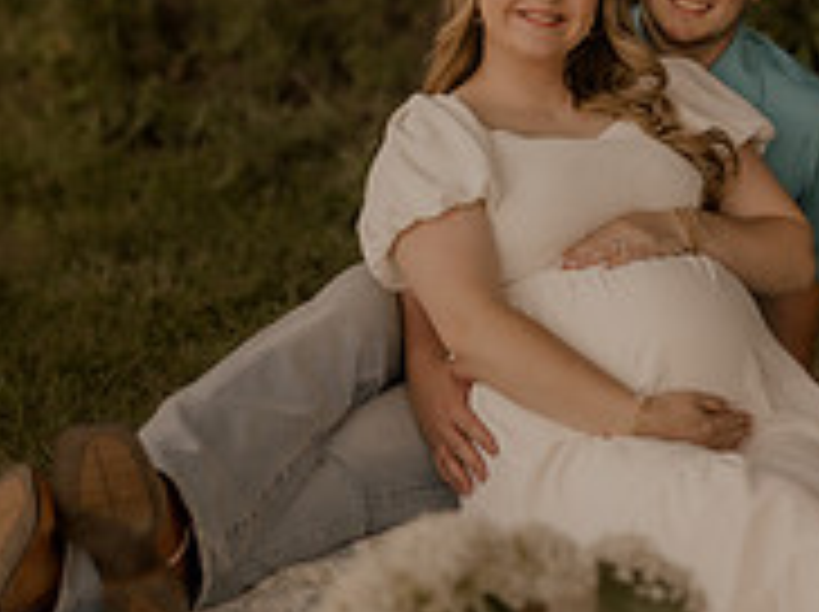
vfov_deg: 12.3
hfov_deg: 16.4
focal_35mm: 119
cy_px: -18
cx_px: 659
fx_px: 2812
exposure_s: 1/1000
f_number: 1.4
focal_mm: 50
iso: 200
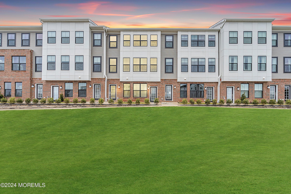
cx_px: 146
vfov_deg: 73.7
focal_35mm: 16
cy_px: 97
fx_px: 129
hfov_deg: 96.7
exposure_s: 1/50
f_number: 8
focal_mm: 16
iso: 200
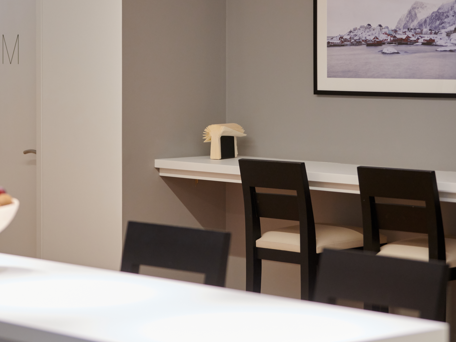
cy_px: 71
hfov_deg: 15.5
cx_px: 239
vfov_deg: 11.6
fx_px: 1673
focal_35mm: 127
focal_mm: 70
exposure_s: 1/125
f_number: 2.8
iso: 800
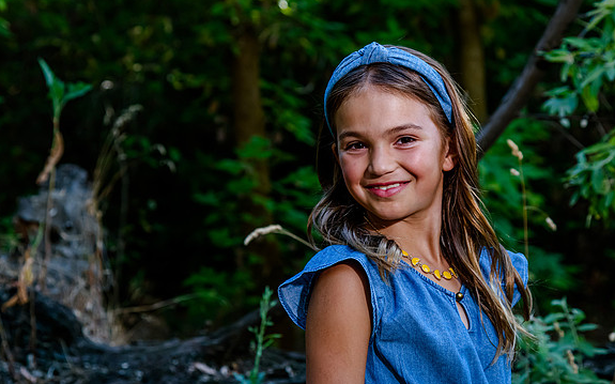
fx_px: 1843
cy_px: 144
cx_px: 306
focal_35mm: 110
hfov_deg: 18.9
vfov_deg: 11.9
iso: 800
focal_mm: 82
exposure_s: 1/250
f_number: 5
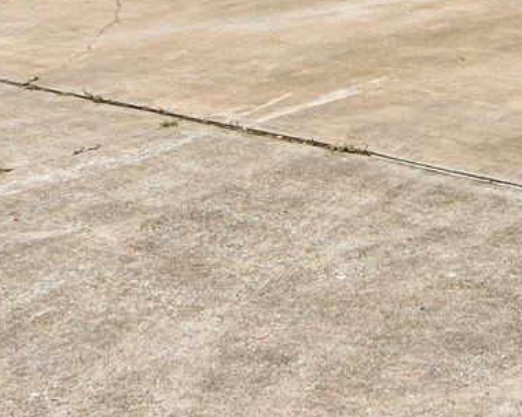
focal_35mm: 86
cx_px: 335
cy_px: -223
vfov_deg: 16.2
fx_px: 1329
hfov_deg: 22.2
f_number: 8
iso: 100
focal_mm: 17
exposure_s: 1/400
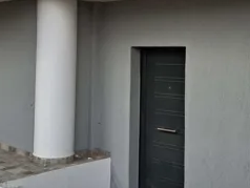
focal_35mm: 63
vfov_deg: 23.2
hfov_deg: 30.6
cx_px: 145
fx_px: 455
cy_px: 56
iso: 32
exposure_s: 1/503
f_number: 1.8
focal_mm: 4.69
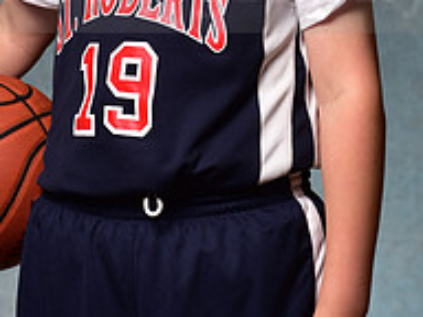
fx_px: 2481
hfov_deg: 9.7
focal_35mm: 203
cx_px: 147
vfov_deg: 7.3
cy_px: -37
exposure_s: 1/200
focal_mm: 70
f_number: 5
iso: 100
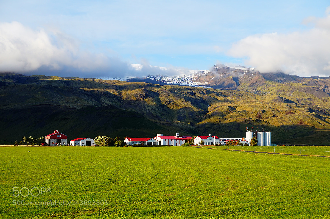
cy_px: 110
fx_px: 508
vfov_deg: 24.4
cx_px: 165
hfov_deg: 36.0
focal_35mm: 56
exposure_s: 1/160
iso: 100
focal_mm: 37
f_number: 8
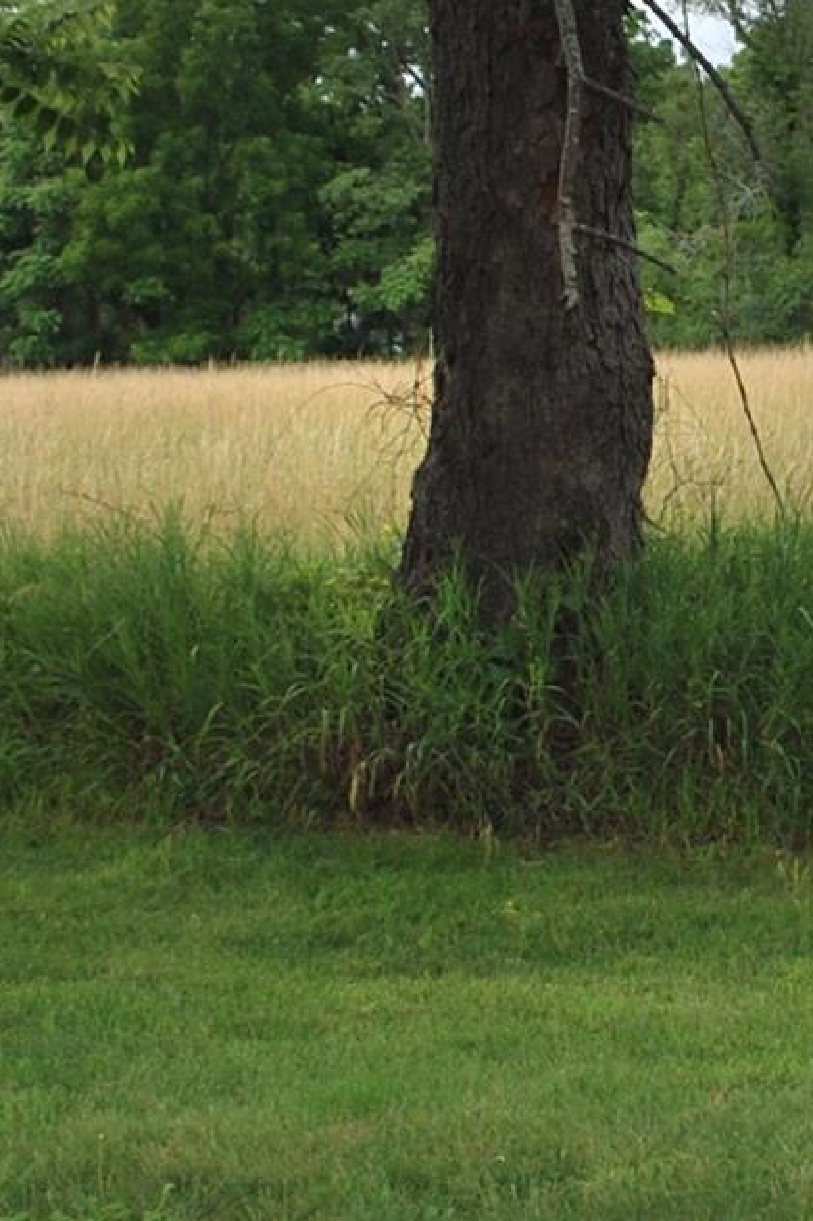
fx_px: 3287
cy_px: 208
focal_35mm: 97
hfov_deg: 14.0
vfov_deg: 20.7
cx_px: 709
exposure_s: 1/200
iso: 100
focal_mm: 20
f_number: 7.1
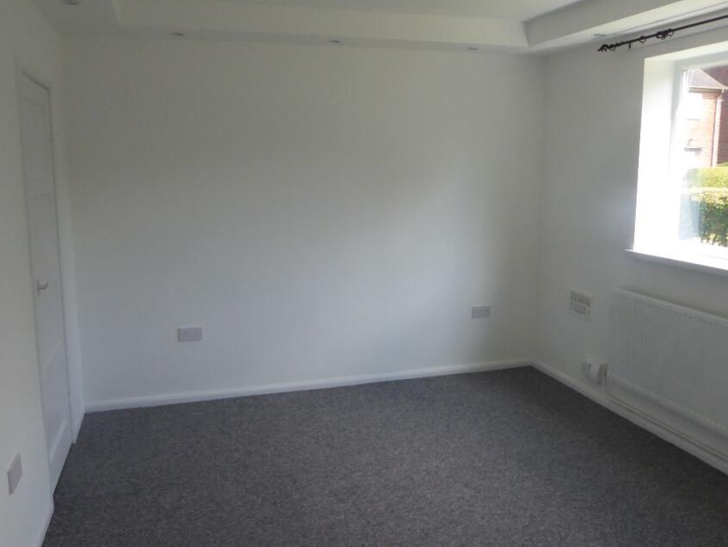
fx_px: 610
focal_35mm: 29
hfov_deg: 61.6
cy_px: 254
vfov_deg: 48.2
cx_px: 345
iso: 200
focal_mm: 4.3
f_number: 5.6
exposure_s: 1/60
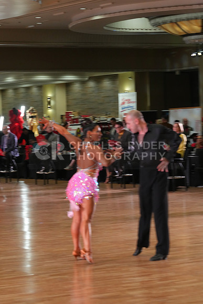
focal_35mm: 129
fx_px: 1090
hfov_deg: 10.6
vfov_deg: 15.9
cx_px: 102
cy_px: 152
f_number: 6.3
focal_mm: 129
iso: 3200
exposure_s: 1/200
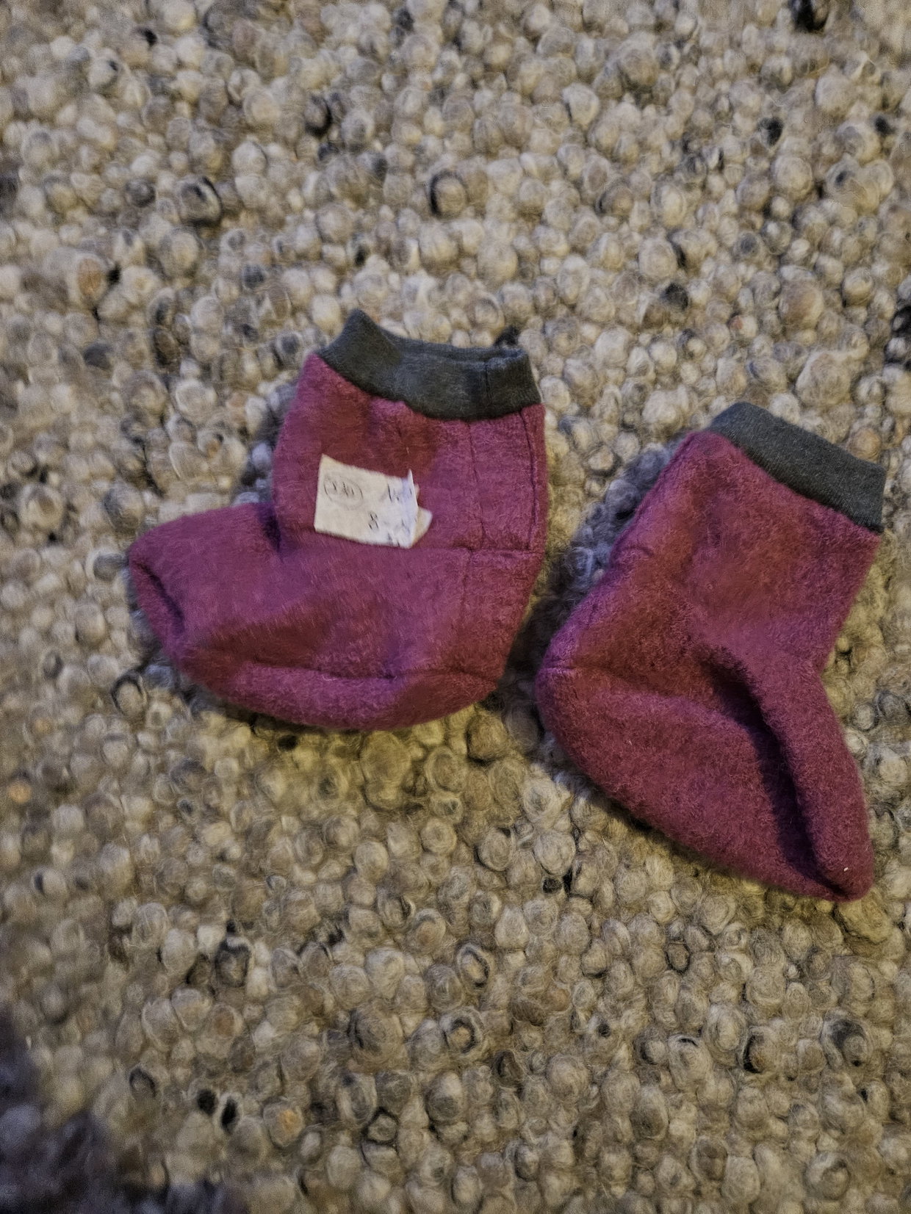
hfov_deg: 58.9
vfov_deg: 73.9
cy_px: 607
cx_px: 456
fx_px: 807
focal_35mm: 23
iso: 1250
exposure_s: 1/25
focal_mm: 5.4
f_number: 1.8
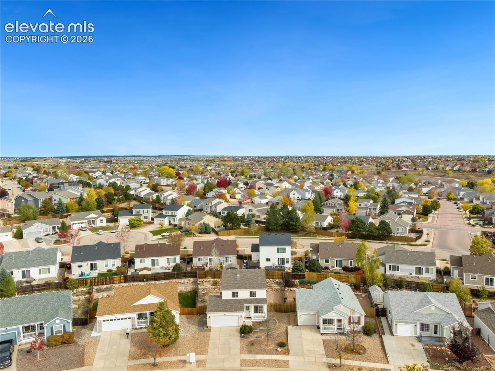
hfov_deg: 71.6
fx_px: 343
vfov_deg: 56.8
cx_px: 248
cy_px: 186
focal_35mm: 24
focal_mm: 12.29
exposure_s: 1/60
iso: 100
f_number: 10
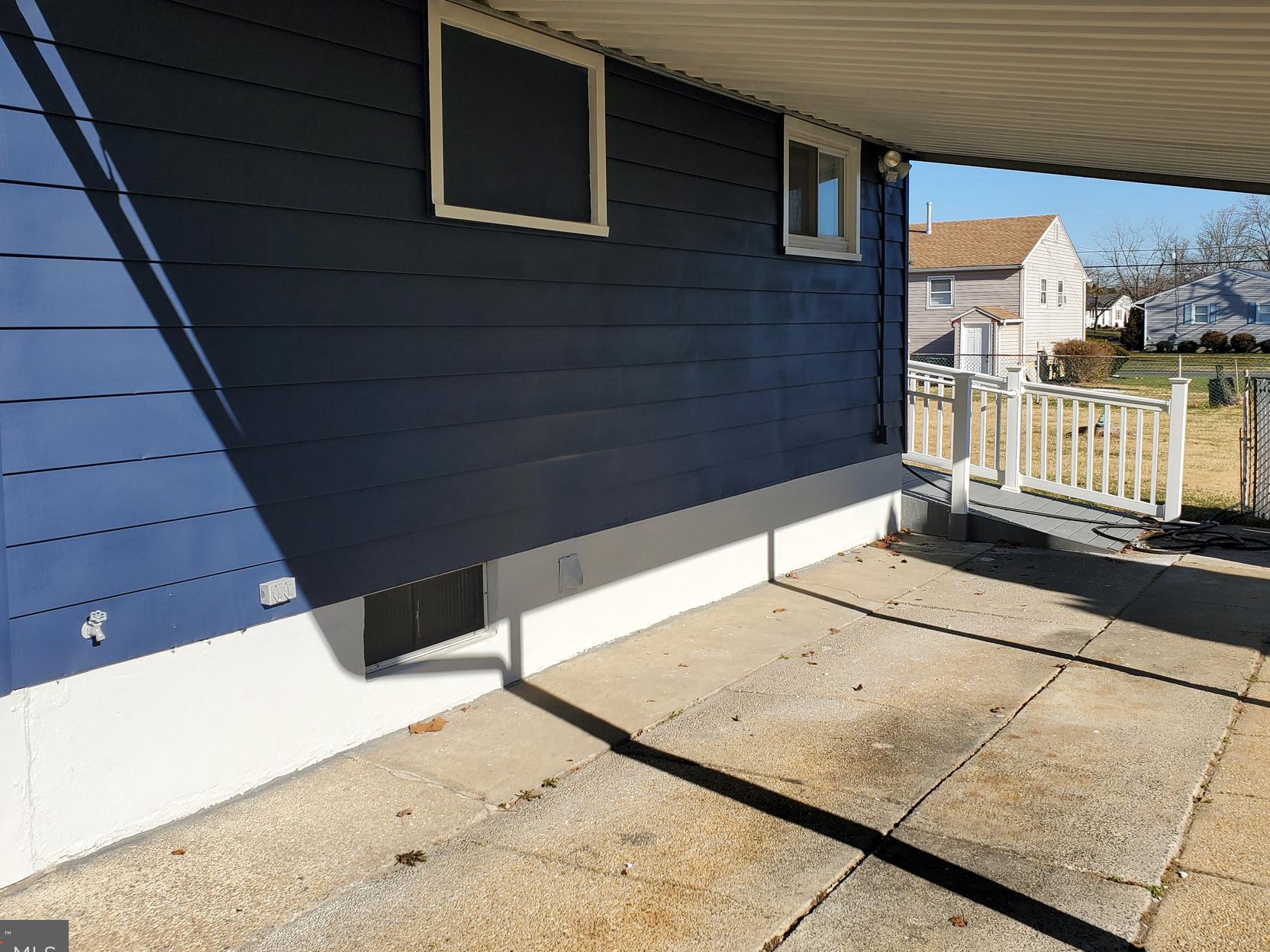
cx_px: 659
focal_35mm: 32
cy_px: 397
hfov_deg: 56.8
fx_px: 1174
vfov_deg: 44.0
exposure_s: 1/2082
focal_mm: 4.3
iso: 50
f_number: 2.4
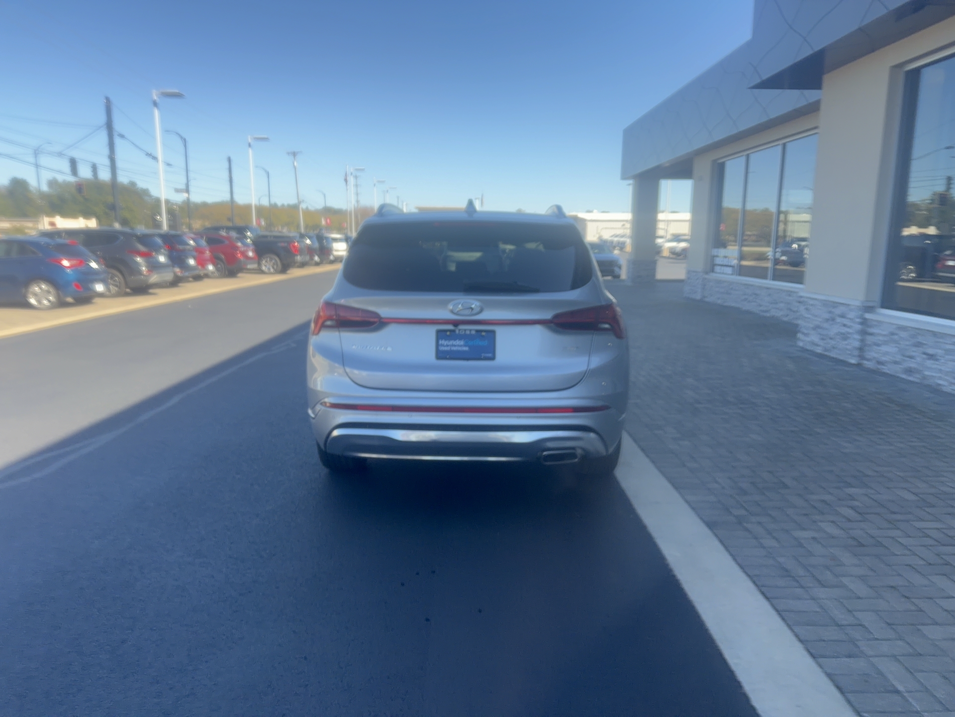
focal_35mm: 24
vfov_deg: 56.8
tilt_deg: -9.3
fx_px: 662
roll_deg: -1.3
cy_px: 358
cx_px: 478
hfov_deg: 71.6
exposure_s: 1/1060
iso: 80
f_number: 1.78
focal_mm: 6.76
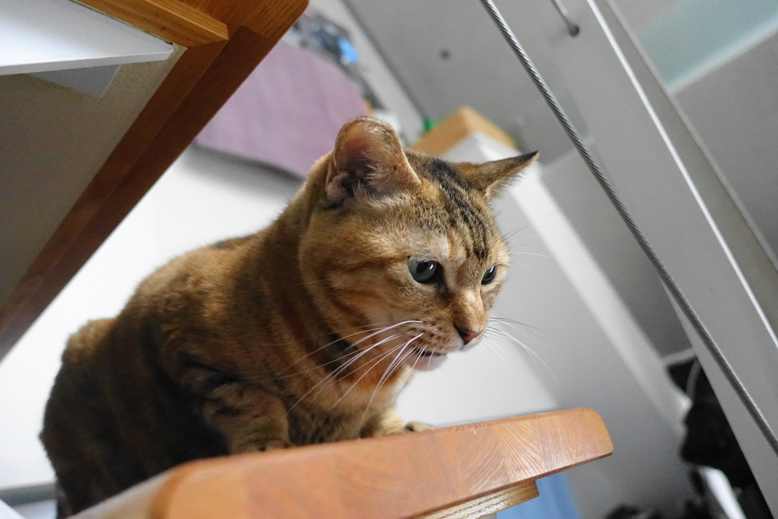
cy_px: 260
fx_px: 519
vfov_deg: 53.1
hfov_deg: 73.7
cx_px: 389
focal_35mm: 24
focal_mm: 8.8
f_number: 1.8
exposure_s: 1/250
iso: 3200
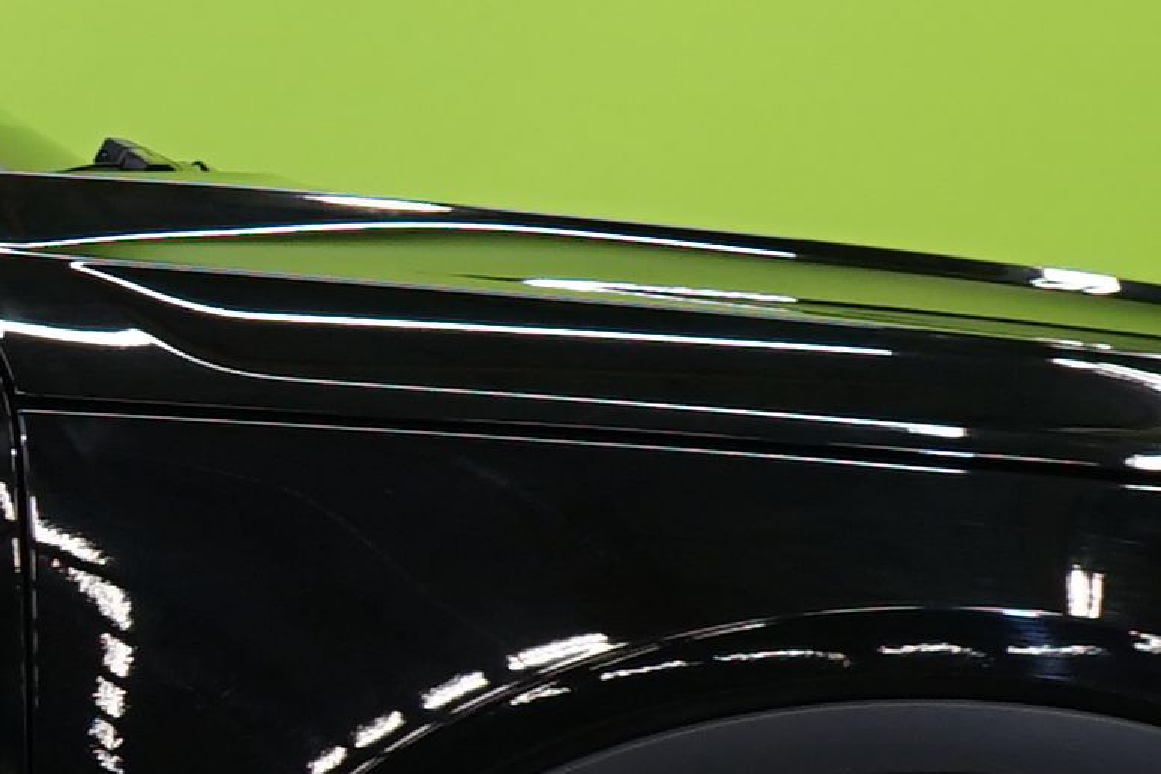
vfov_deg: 5.9
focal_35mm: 233
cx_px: -1443
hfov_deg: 8.2
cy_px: 525
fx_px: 7512
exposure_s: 1/25
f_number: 5.6
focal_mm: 30
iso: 400
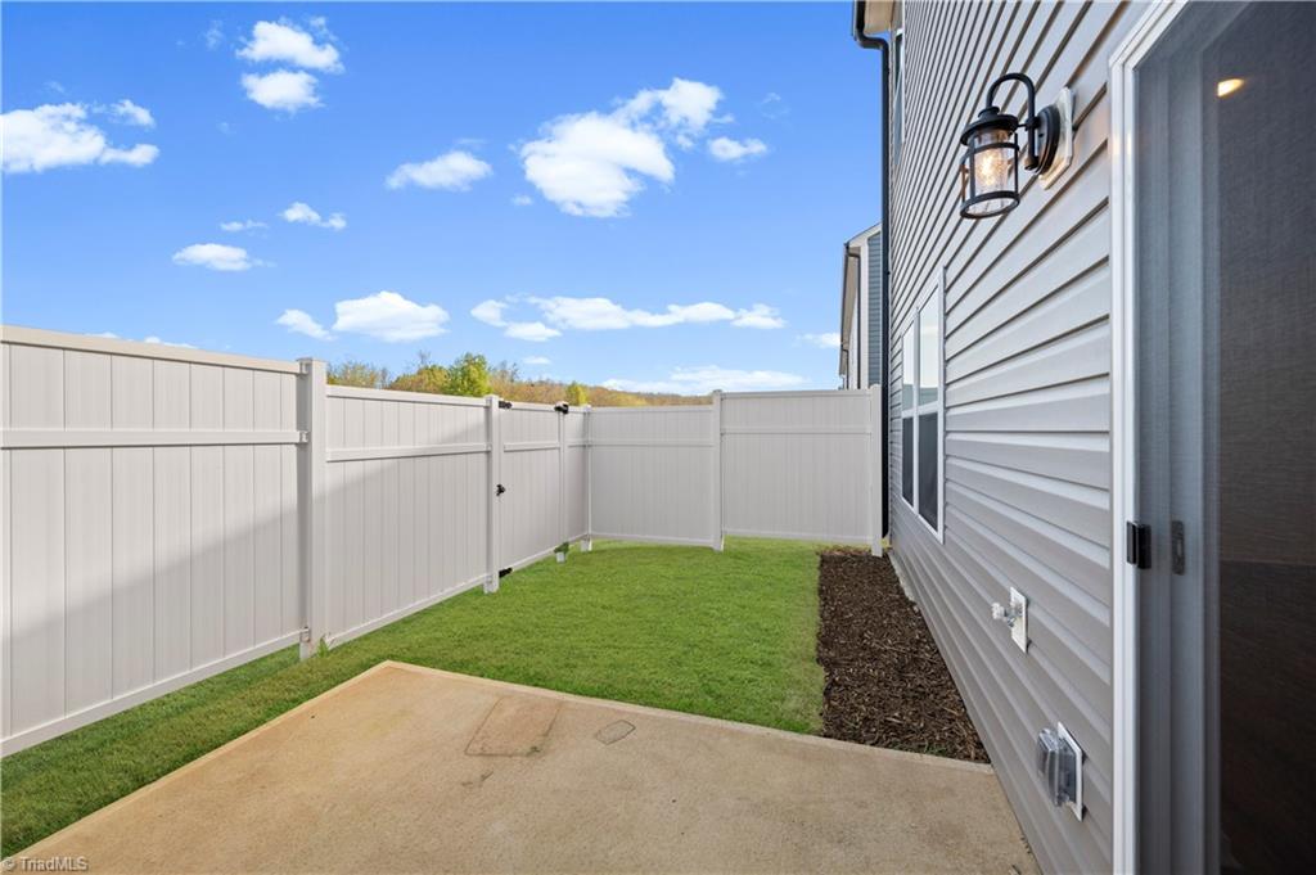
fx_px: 511
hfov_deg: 104.3
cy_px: 438
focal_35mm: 14
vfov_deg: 81.1
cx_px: 658
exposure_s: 1/50
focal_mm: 14
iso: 80
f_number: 7.1
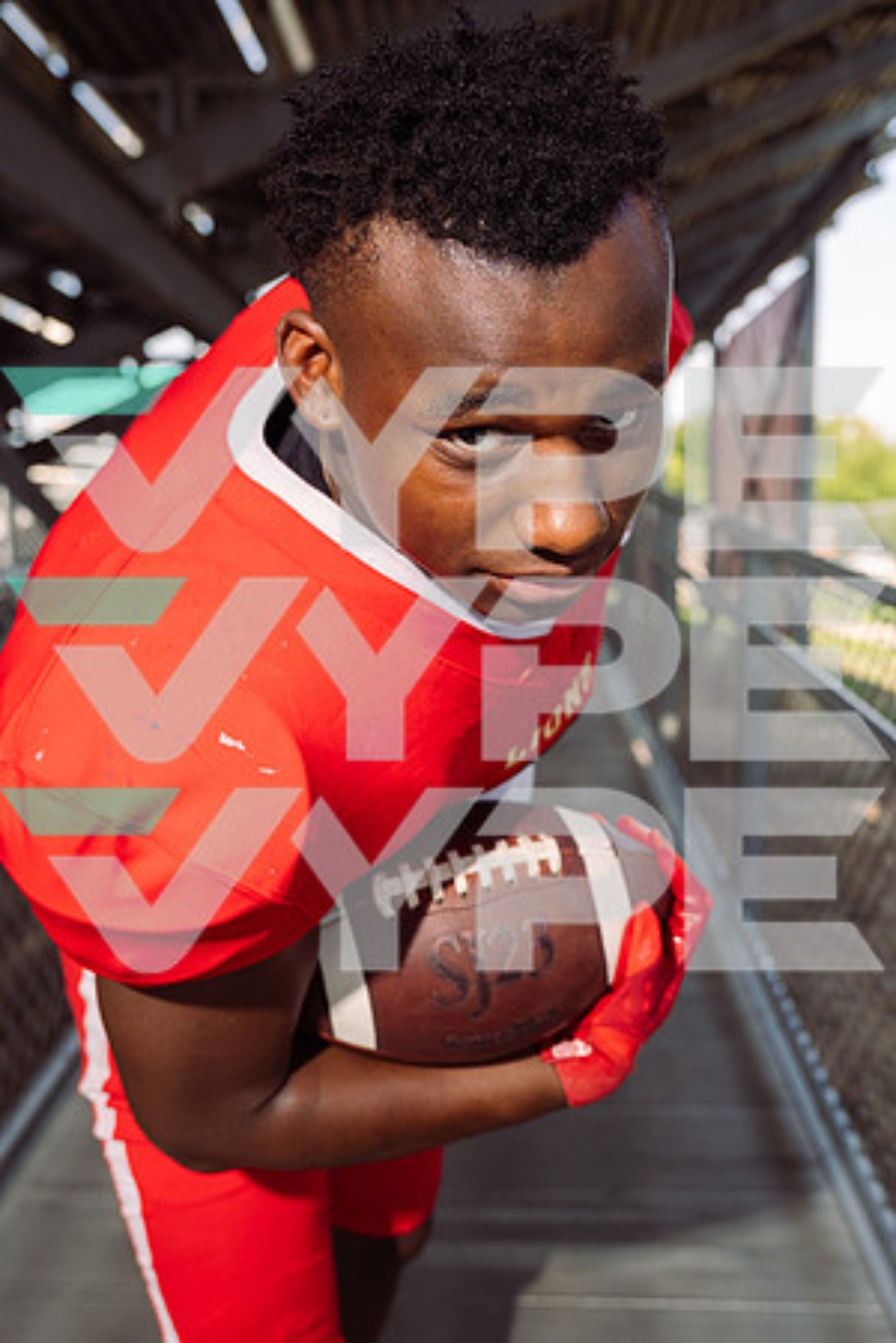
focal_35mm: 36
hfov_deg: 36.9
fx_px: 1344
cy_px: 672
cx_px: 448
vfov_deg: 53.1
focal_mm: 36
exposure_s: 1/250
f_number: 5
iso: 125
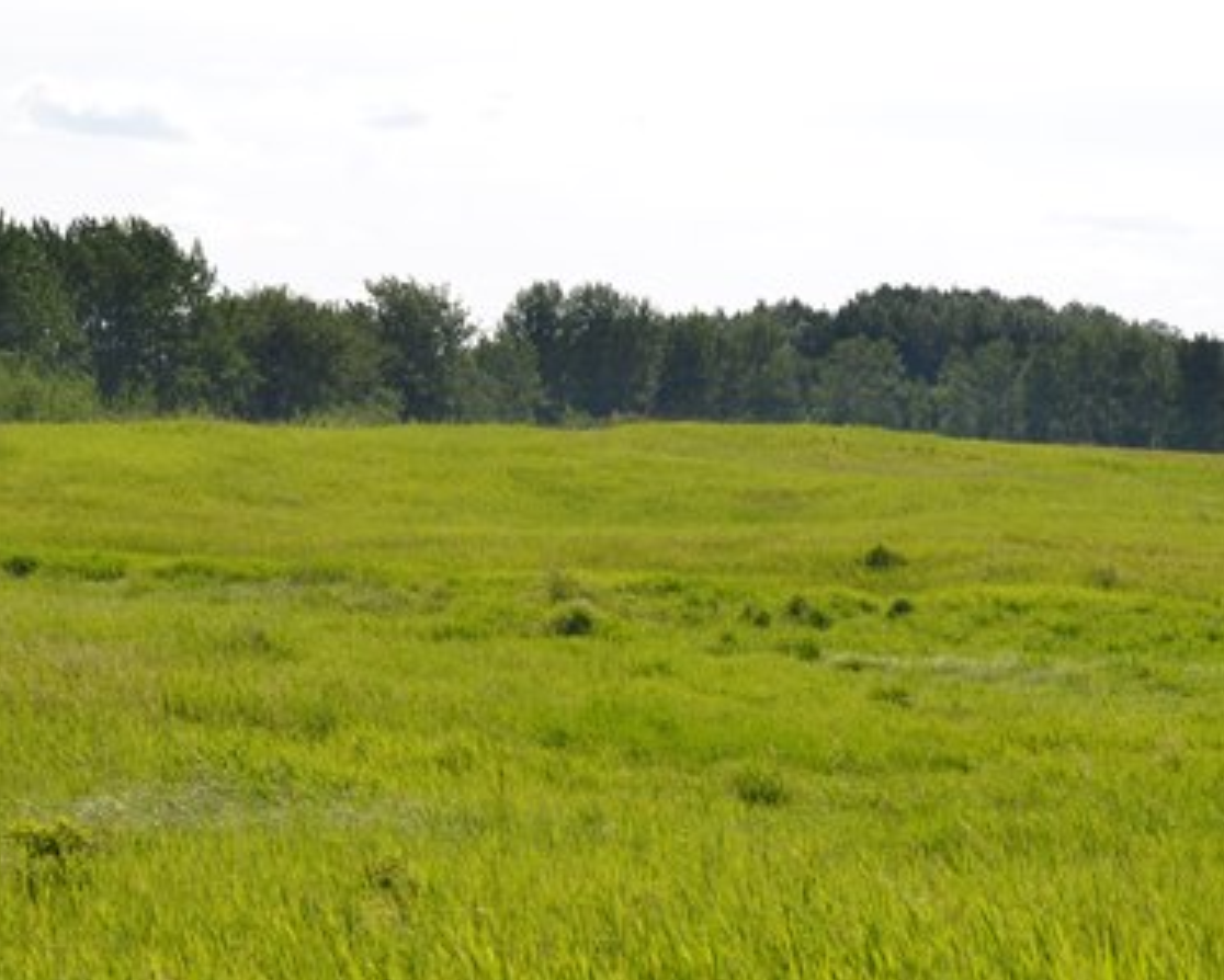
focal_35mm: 114
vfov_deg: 13.5
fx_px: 4132
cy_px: 562
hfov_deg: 16.8
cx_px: 875
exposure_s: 1/320
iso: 100
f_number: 9
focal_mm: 50
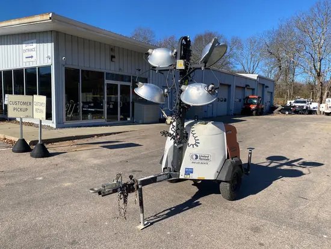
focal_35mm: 26
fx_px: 249
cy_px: 124
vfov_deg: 53.1
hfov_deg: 67.3
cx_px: 166
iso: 32
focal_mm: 4.25
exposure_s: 1/2890
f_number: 1.8
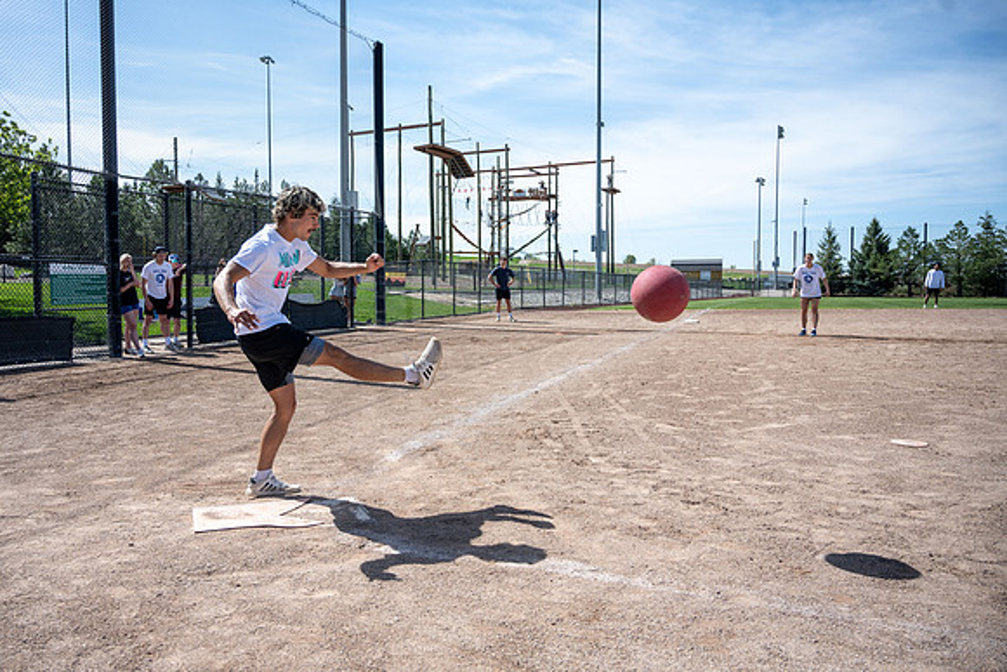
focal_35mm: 27
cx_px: 447
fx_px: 749
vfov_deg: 48.2
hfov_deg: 67.6
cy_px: 310
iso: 100
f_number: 4
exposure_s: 1/2000
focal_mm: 24
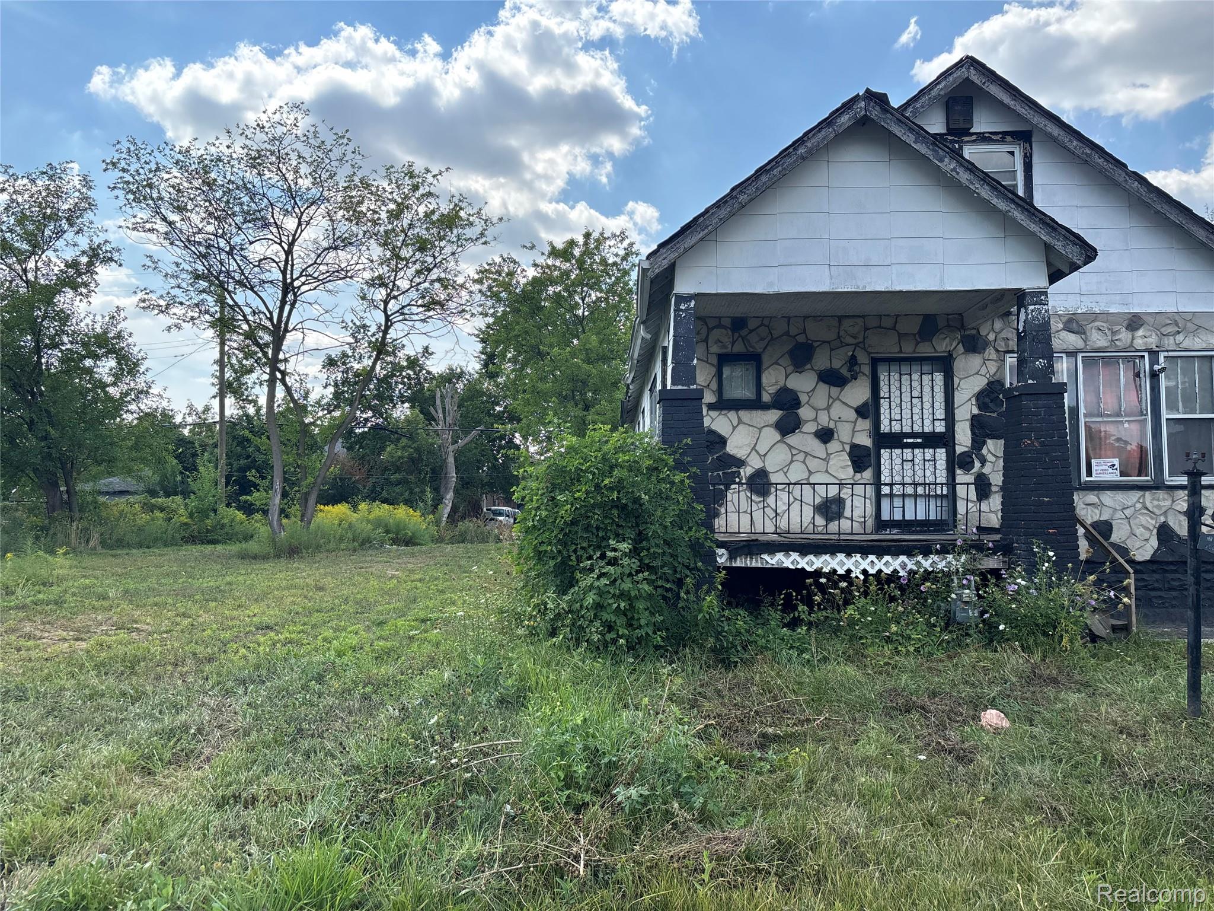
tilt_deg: +3.0
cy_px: 456
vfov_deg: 53.1
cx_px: 607
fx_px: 912
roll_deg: +1.0
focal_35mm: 26
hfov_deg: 67.3
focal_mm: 5.96
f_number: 1.6
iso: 50
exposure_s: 1/2151
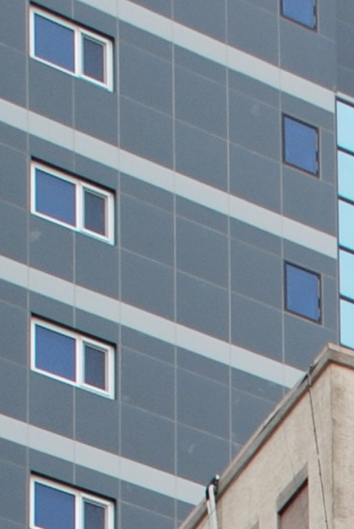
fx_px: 3719
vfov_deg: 7.1
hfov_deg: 5.3
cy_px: 1669
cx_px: 854
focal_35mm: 253
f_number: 6.3
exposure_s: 1/160
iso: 100
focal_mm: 26
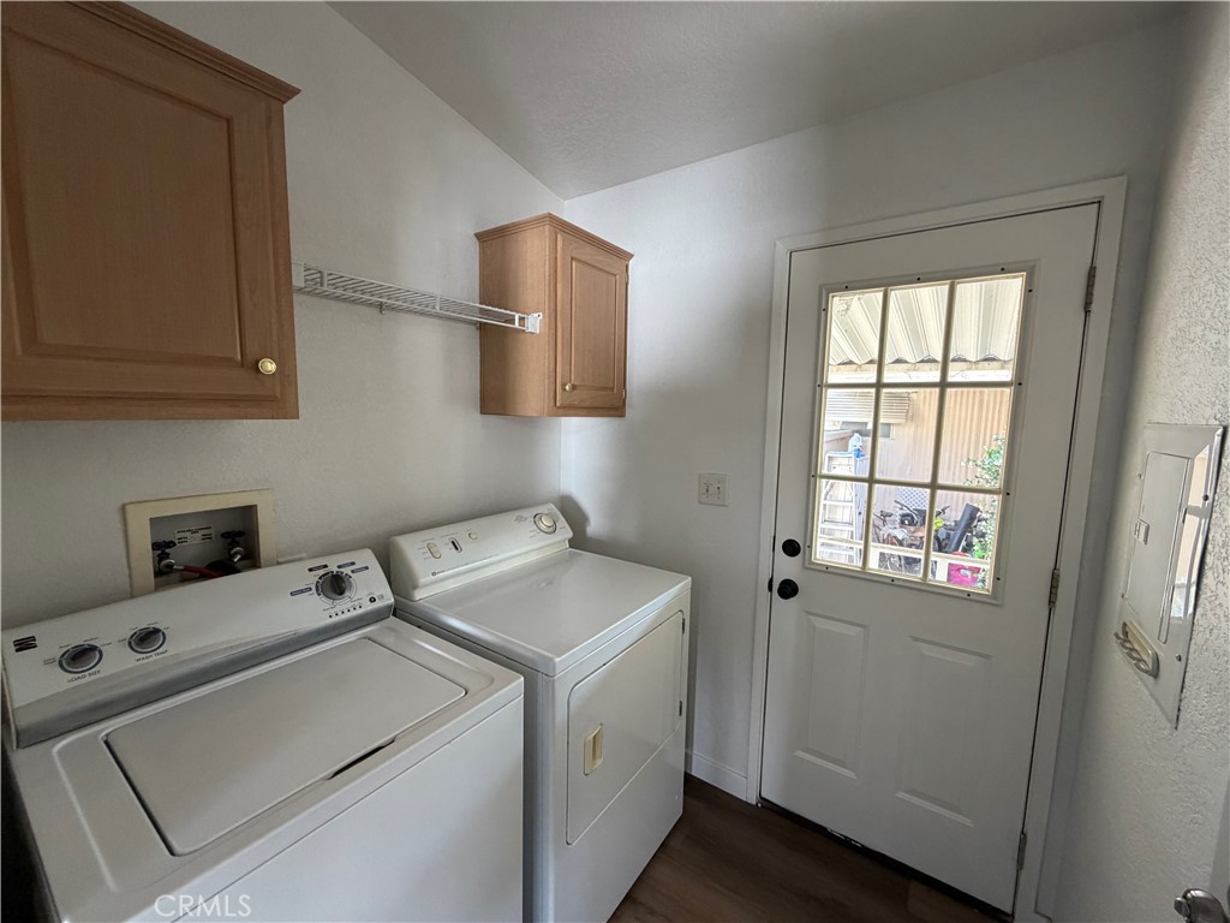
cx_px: 615
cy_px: 462
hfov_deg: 102.1
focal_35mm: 14
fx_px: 497
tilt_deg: -5.0
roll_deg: -1.6
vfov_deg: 85.7
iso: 320
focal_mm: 2.22
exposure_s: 1/113
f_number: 2.2
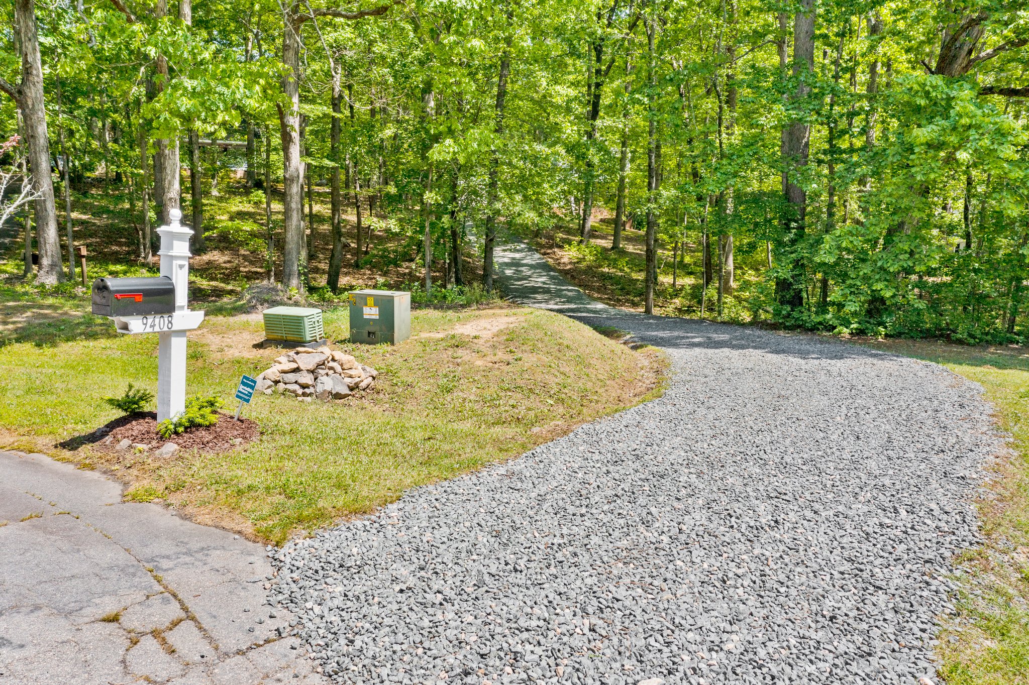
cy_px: 342
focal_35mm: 28
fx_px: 800
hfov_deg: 65.5
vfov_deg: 46.4
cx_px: 514
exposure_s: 1/500
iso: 100
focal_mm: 10.26
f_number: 5.6
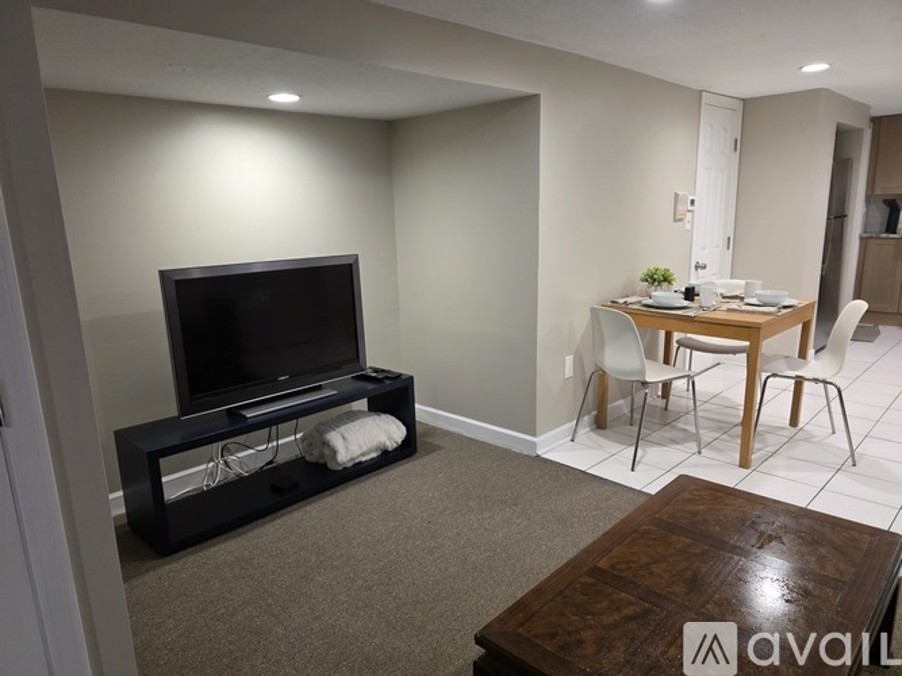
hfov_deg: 73.9
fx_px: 599
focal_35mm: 23
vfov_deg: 58.9
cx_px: 451
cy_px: 338
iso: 400
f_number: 1.7
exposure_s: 1/120
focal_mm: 6.3
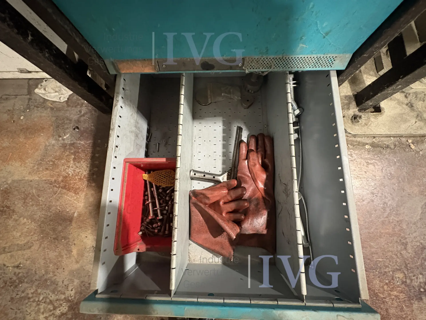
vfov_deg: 85.7
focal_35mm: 14
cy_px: 160
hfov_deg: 102.1
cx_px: 213
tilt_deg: -78.8
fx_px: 172
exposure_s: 1/33
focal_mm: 2.22
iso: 800
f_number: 2.2
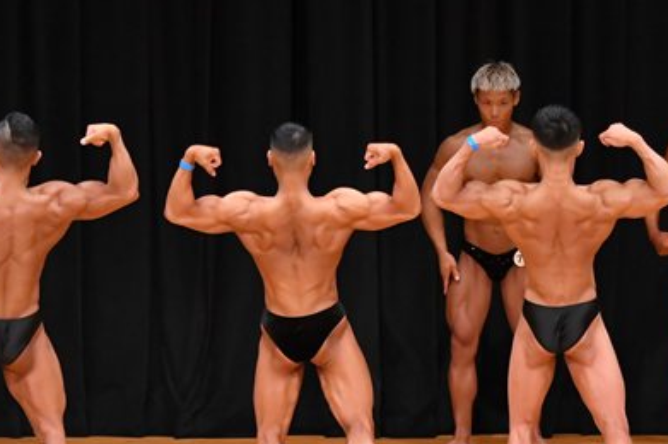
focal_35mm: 333
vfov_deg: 4.1
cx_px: 474
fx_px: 6174
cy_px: 367
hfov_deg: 6.2
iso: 4000
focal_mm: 112
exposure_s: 1/400
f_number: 5.6
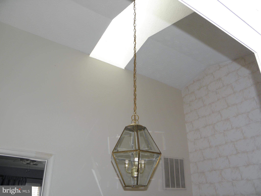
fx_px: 211
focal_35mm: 28
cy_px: 98
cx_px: 130
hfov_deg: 63.4
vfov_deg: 49.7
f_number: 3.5
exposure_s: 1/30
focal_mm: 5
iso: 100
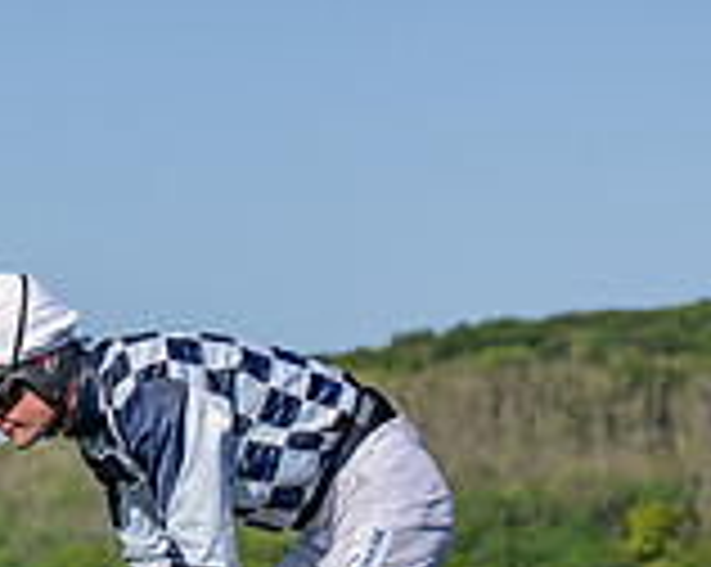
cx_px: 254
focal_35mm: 281
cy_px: 962
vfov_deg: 5.4
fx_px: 5906
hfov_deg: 6.9
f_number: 4
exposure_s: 1/2500
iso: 200
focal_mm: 70
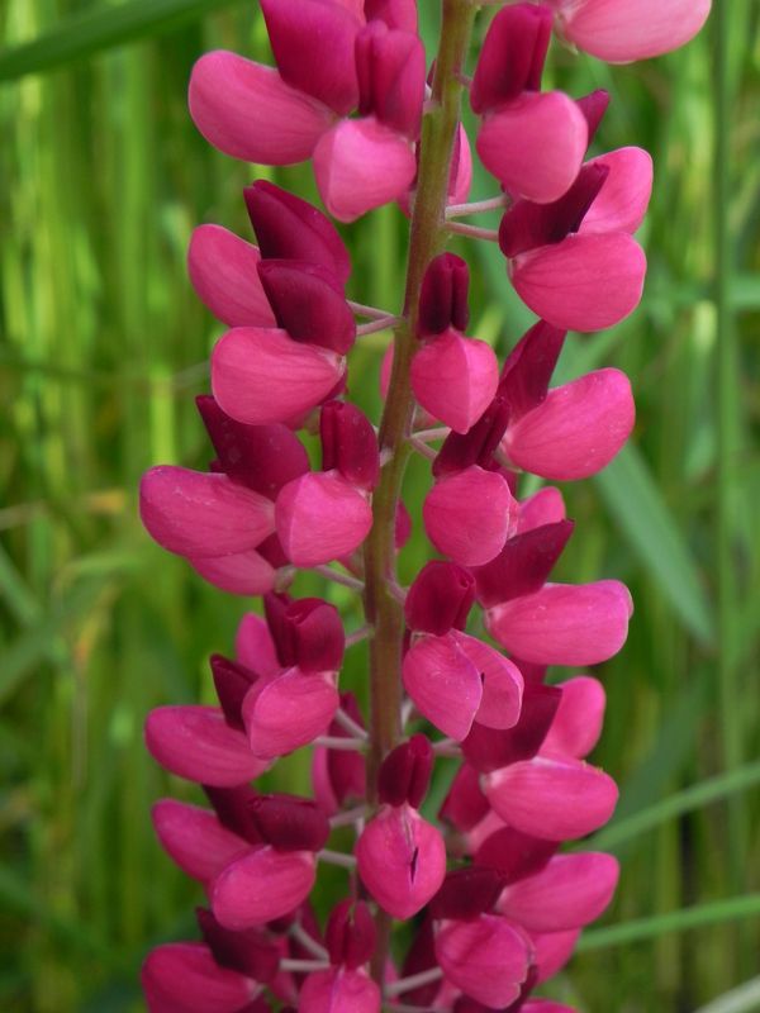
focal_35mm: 95
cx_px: 380
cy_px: 506
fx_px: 2781
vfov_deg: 20.7
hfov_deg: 15.6
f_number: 4.5
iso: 160
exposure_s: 1/250
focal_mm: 16.9
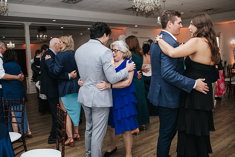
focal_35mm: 35
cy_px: 78
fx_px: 228
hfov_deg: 54.5
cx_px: 118
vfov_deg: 37.8
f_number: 3.2
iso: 800
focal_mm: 35
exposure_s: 1/200
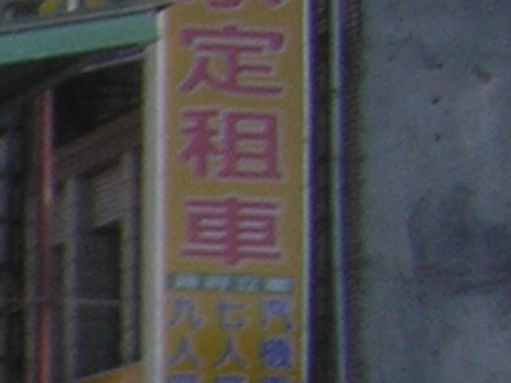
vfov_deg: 7.5
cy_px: 837
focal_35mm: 187
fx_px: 2760
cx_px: -800
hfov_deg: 9.2
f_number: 2.6
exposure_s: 1/891
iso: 50
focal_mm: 4.7
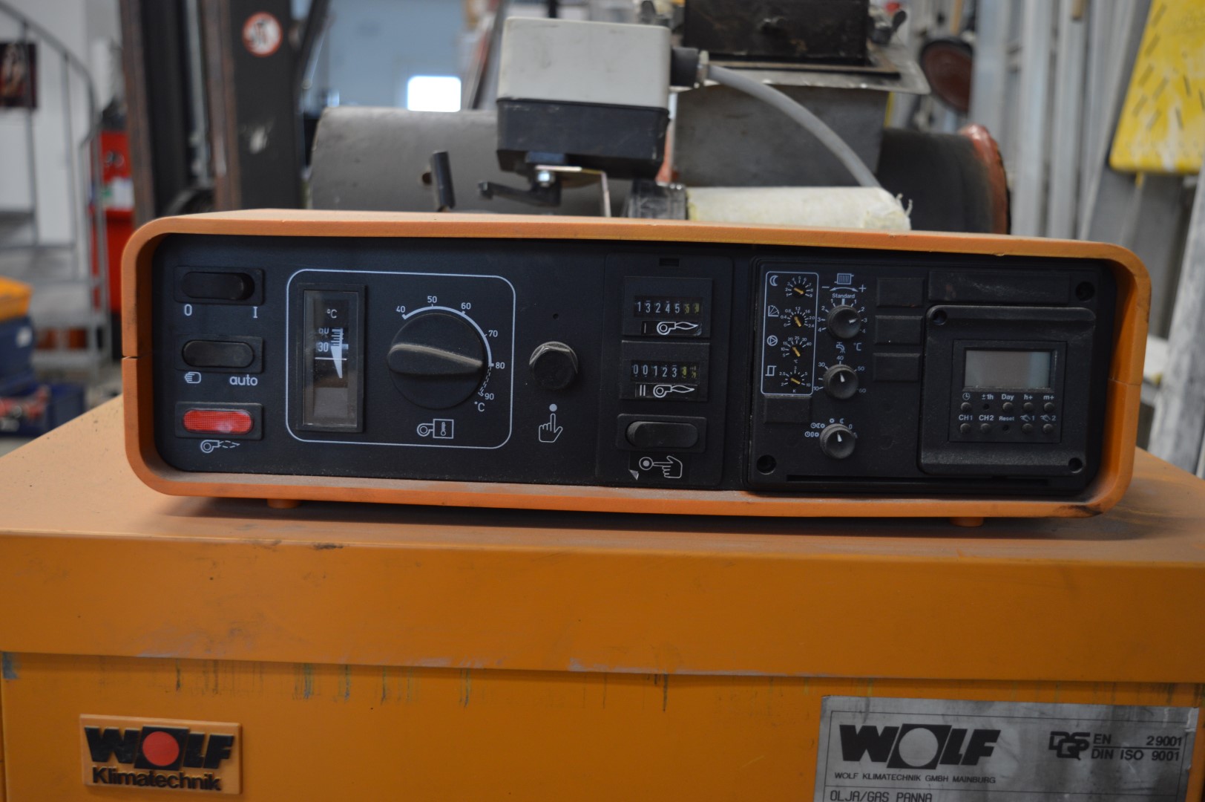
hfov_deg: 51.3
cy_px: 401
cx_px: 602
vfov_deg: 35.4
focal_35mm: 38
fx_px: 1254
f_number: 4
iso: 400
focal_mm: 25
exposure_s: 1/30
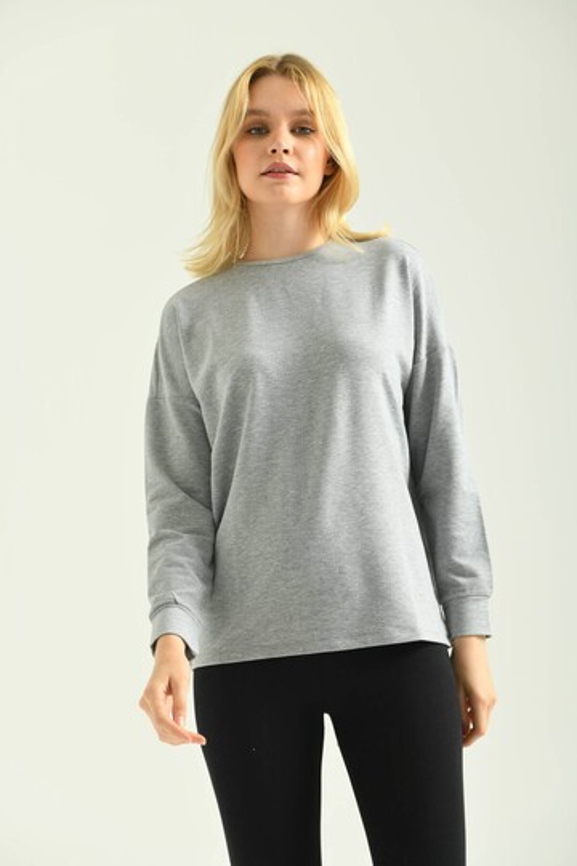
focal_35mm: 90
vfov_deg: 22.6
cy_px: 433
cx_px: 288
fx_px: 2164
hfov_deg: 15.2
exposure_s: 1/160
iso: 125
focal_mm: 90
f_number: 5.6
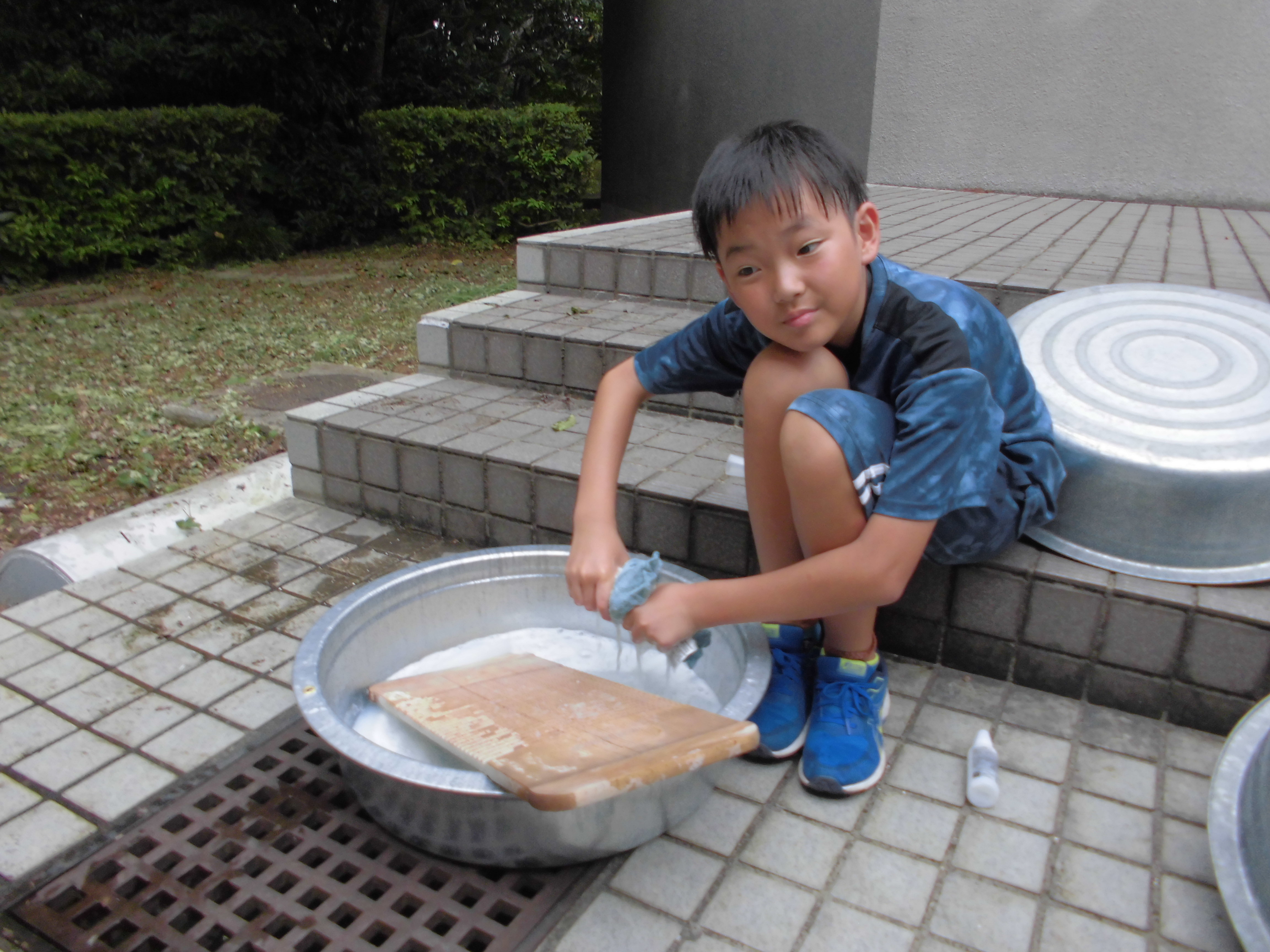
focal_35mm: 26
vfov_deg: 53.1
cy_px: 476
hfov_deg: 67.3
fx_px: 954
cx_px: 635
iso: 100
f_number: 3.5
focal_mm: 4.6
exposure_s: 1/60
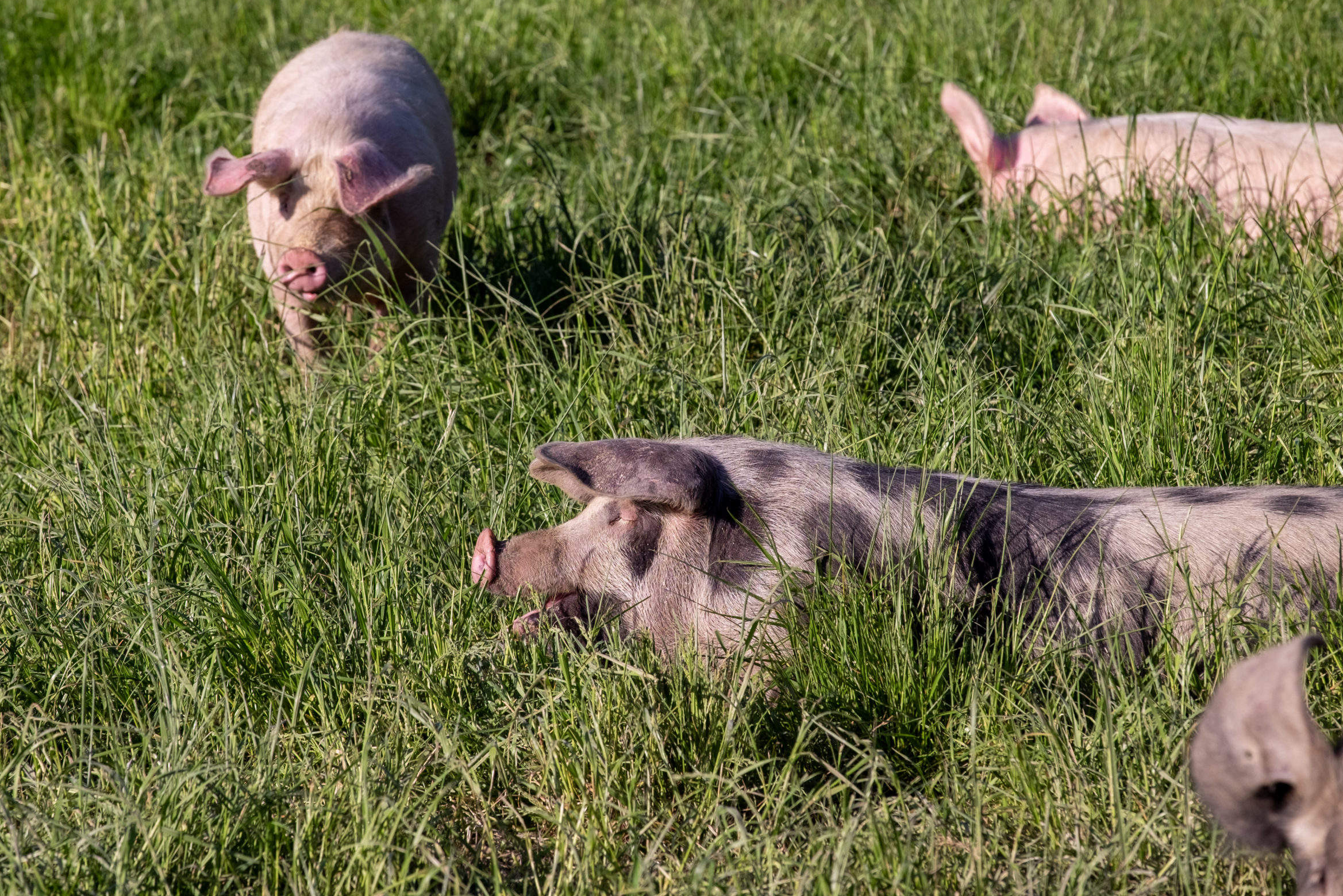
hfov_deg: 8.9
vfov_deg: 6.0
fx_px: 8581
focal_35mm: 230
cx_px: 630
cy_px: 436
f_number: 7.1
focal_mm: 140
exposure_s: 1/800
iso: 200
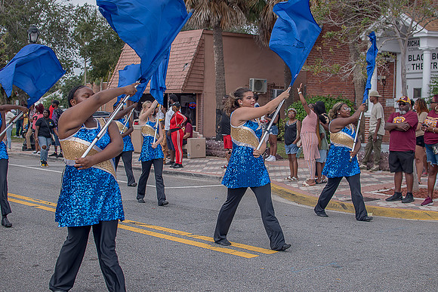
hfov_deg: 38.2
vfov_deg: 26.0
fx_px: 633
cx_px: 219
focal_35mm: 52
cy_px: 146
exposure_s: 1/500
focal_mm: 35
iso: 100
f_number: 4
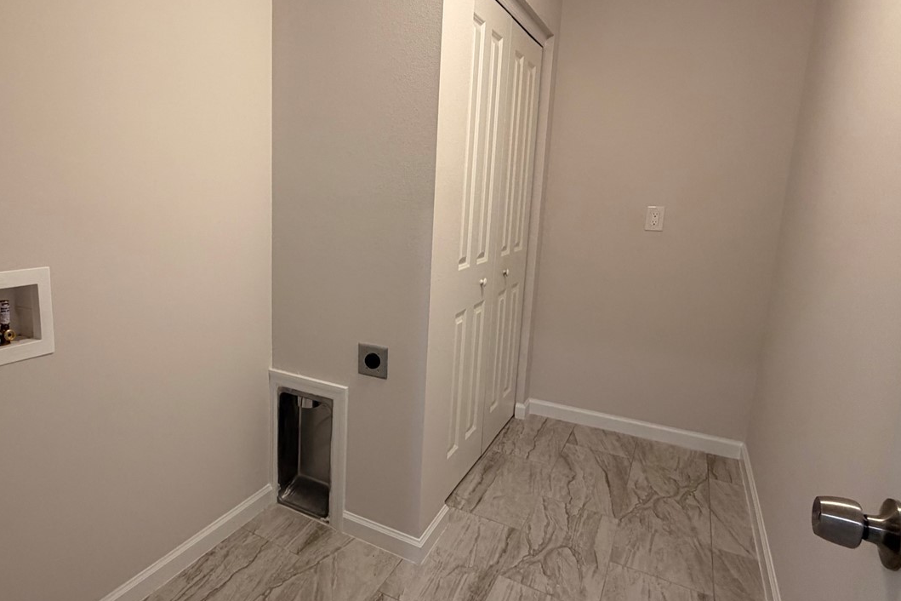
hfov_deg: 76.8
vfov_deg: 57.2
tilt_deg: -10.4
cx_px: 322
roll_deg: -0.6
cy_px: 284
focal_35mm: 22
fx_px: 551
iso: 320
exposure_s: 1/120
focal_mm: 2.22
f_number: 2.2
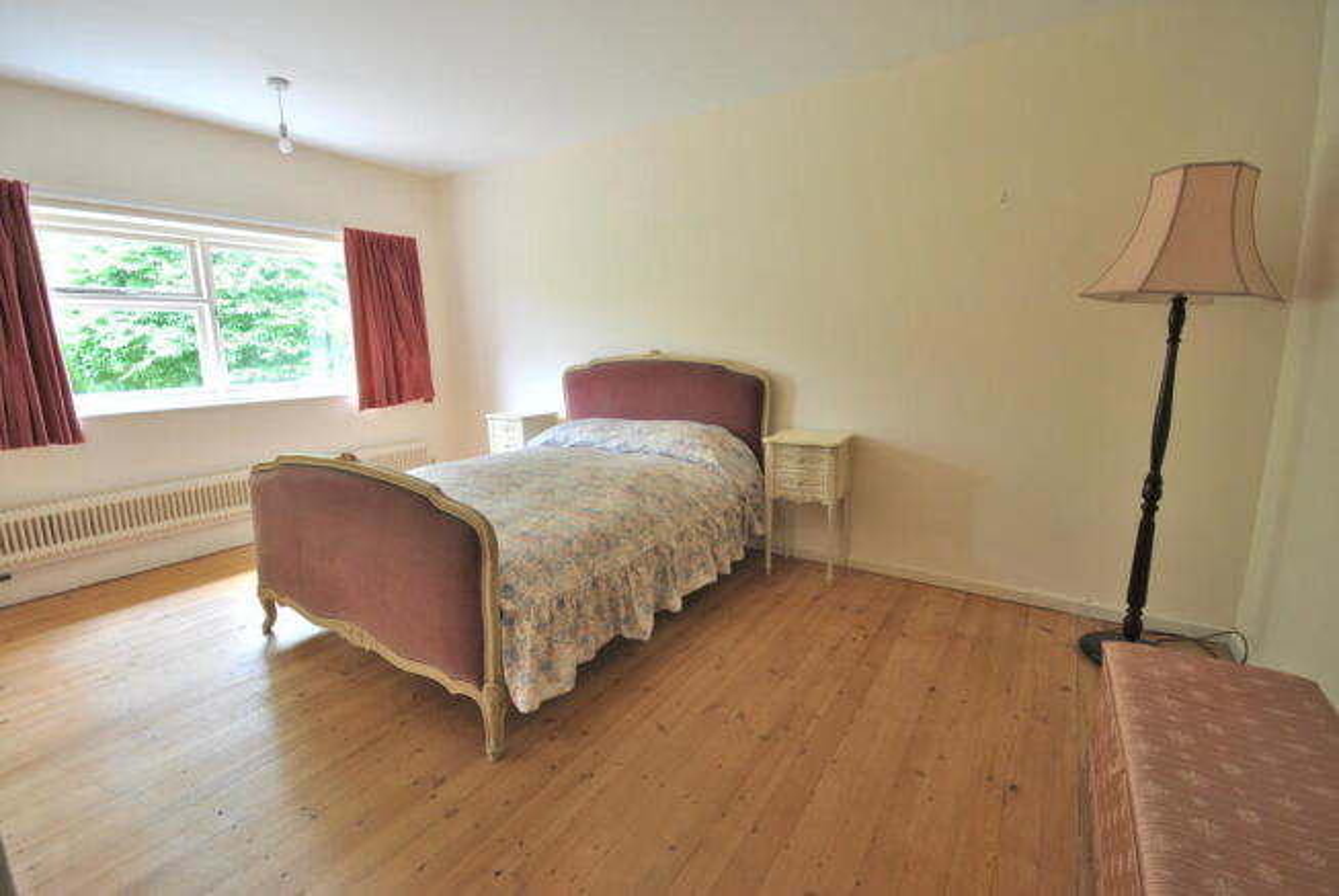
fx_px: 559
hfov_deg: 100.3
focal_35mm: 15
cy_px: 448
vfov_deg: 77.5
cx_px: 670
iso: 200
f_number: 6.3
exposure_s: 1/13
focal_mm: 10
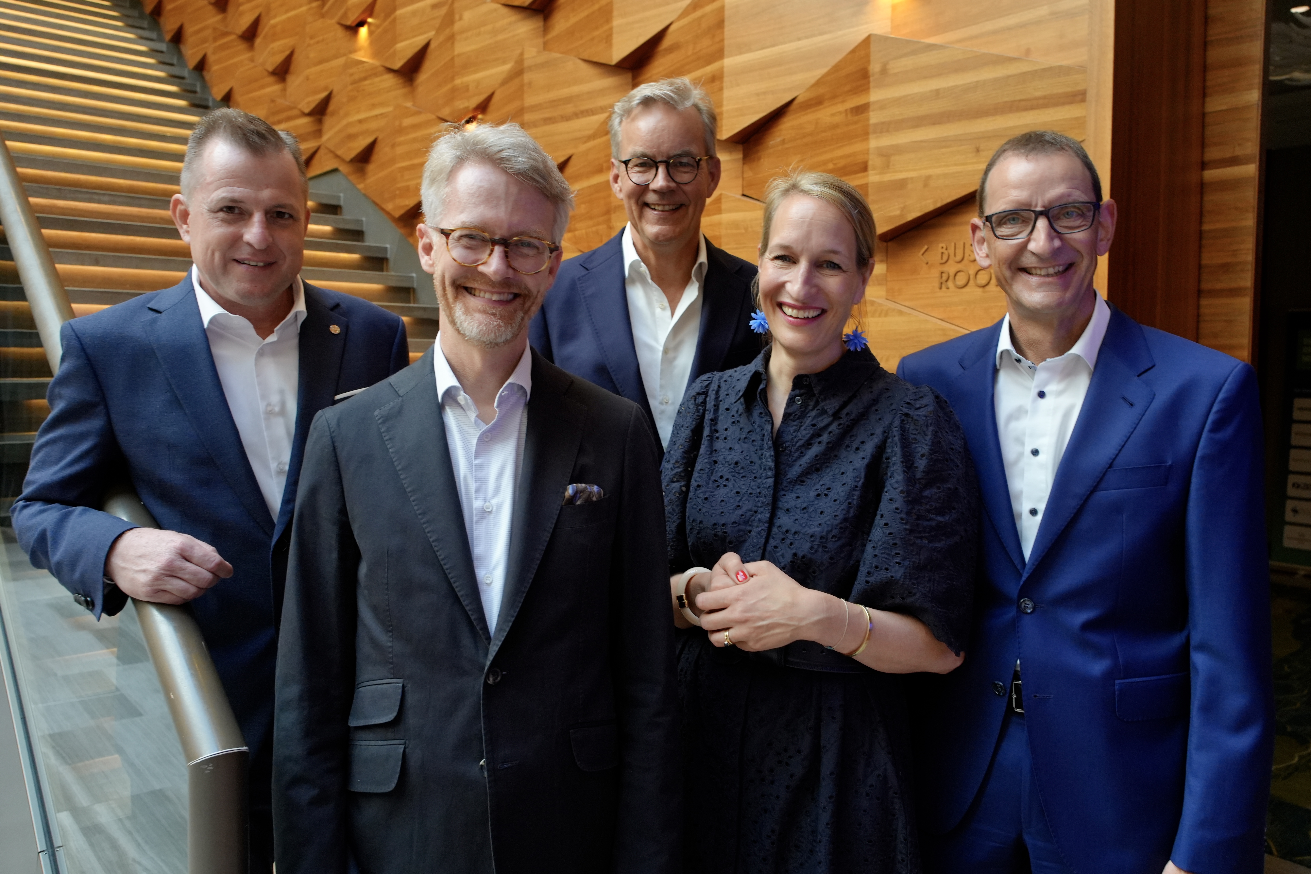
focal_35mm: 27
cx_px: 656
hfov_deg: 67.4
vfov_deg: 47.9
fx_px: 983
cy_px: 437
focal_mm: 27
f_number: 5.6
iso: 1600
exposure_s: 1/125
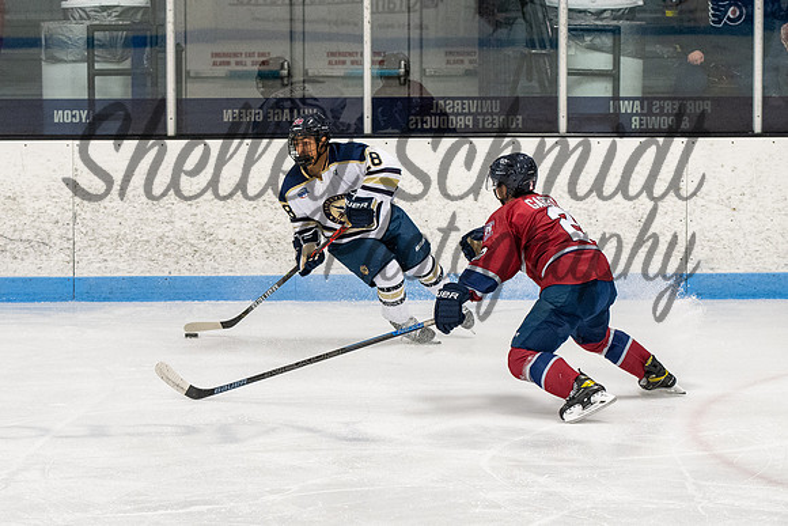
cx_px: 308
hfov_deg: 10.7
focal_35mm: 192
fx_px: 4202
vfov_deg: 7.2
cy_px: 225
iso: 2000
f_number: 3.2
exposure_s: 1/800
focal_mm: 100
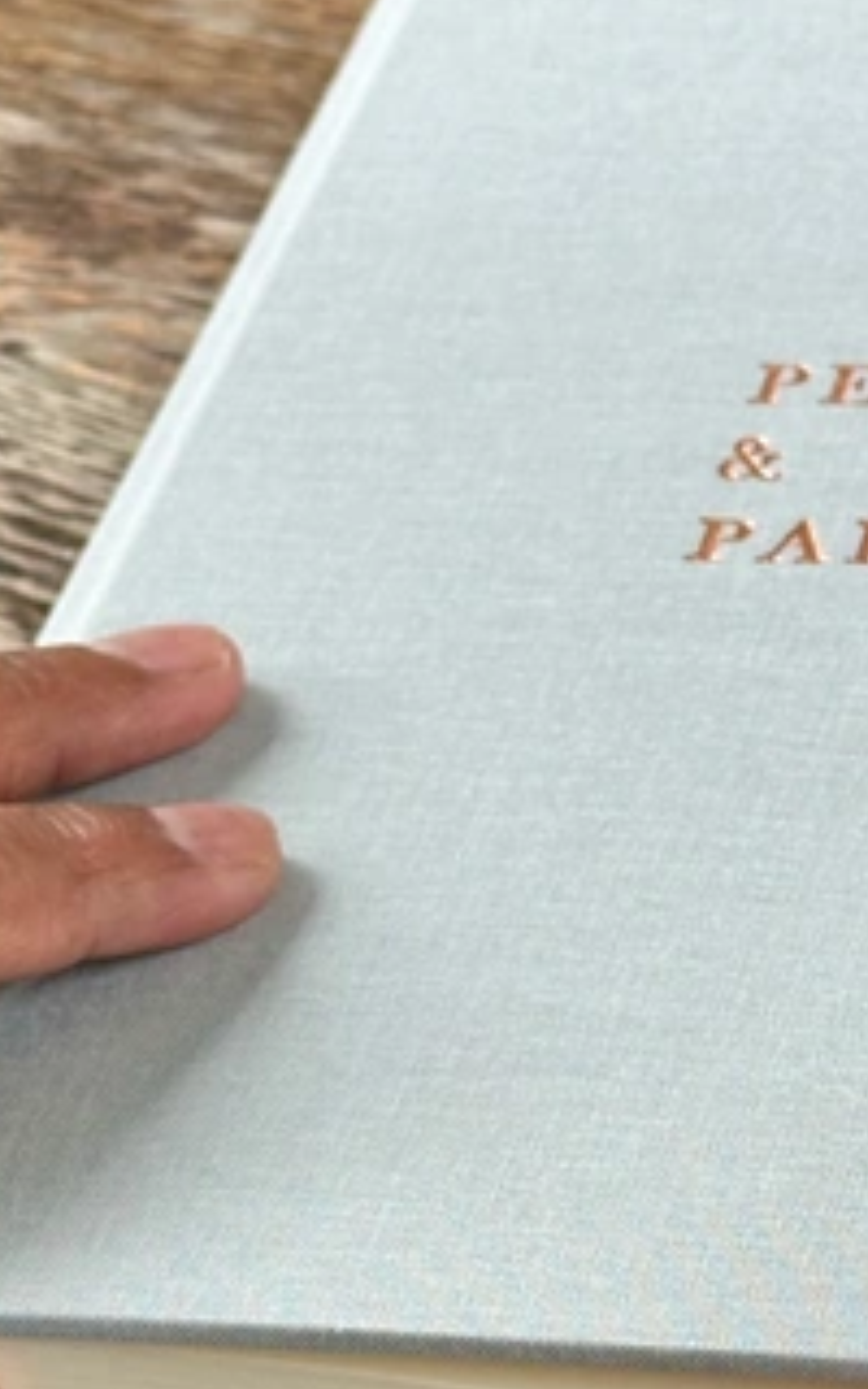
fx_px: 5299
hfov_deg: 9.3
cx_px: 916
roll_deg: +0.6
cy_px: 712
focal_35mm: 140
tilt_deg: -38.3
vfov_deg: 14.9
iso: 64
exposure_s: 1/121
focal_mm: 6.86
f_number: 1.78
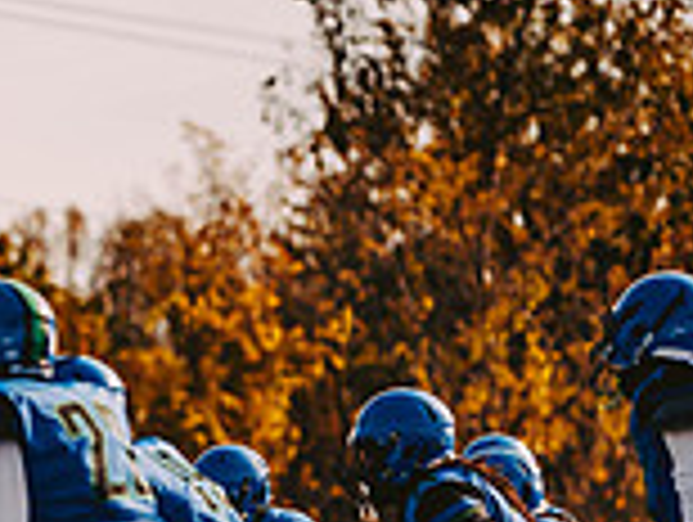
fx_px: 10346
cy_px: 721
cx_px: -453
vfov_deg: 2.9
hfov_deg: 3.8
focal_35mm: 516
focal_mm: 125
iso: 160
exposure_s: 1/2500
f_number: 2.8
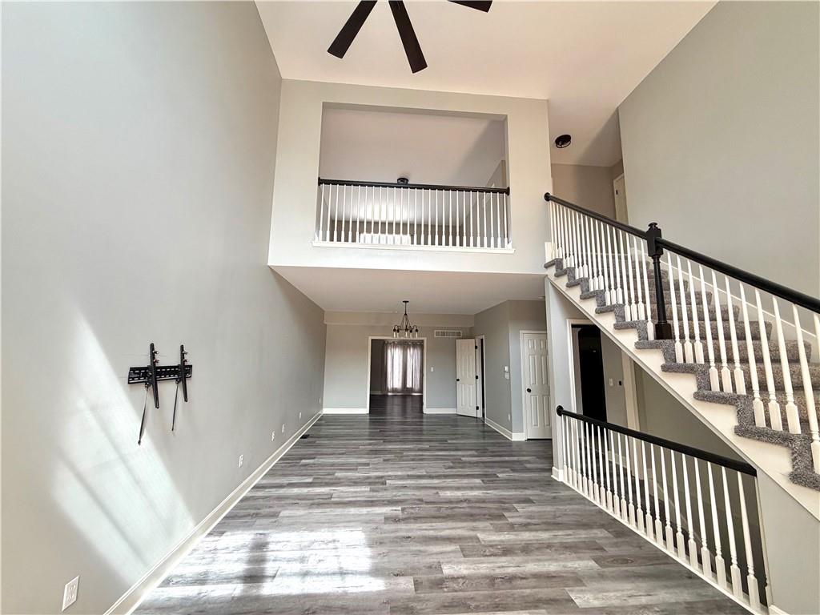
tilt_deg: +8.2
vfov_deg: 85.7
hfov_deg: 102.1
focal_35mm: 14
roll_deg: -0.7
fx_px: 332
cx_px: 410
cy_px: 308
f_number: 2.2
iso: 250
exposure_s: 1/121
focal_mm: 2.22
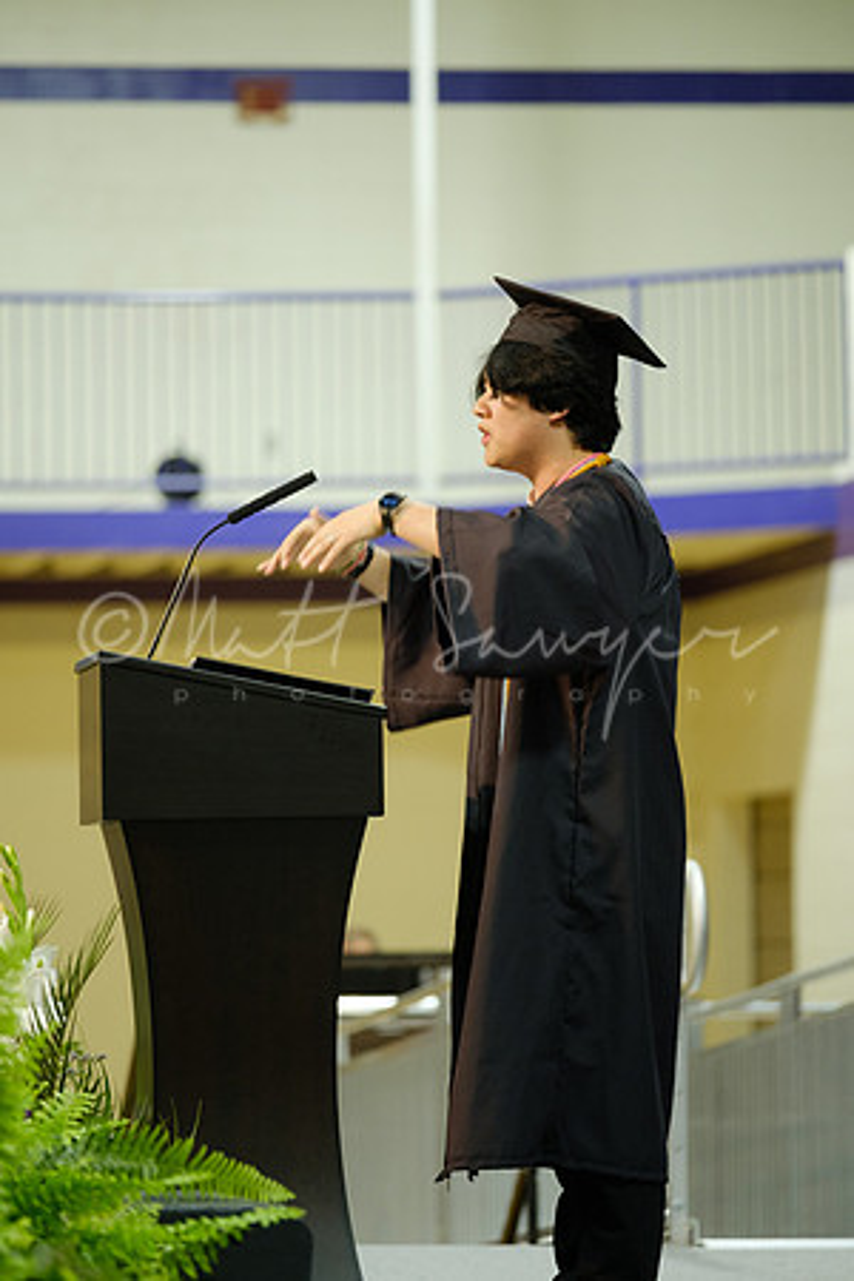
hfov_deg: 8.6
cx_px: 427
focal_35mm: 159
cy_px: 640
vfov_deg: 12.9
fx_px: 5657
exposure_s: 1/125
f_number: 2.8
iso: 1600
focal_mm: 106
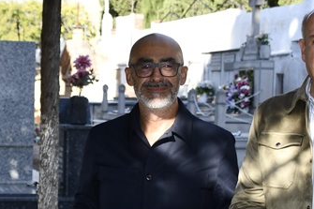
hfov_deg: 16.7
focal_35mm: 121
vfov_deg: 11.3
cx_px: 45
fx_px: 1055
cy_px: 154
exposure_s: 1/250
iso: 100
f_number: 4.5
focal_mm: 30
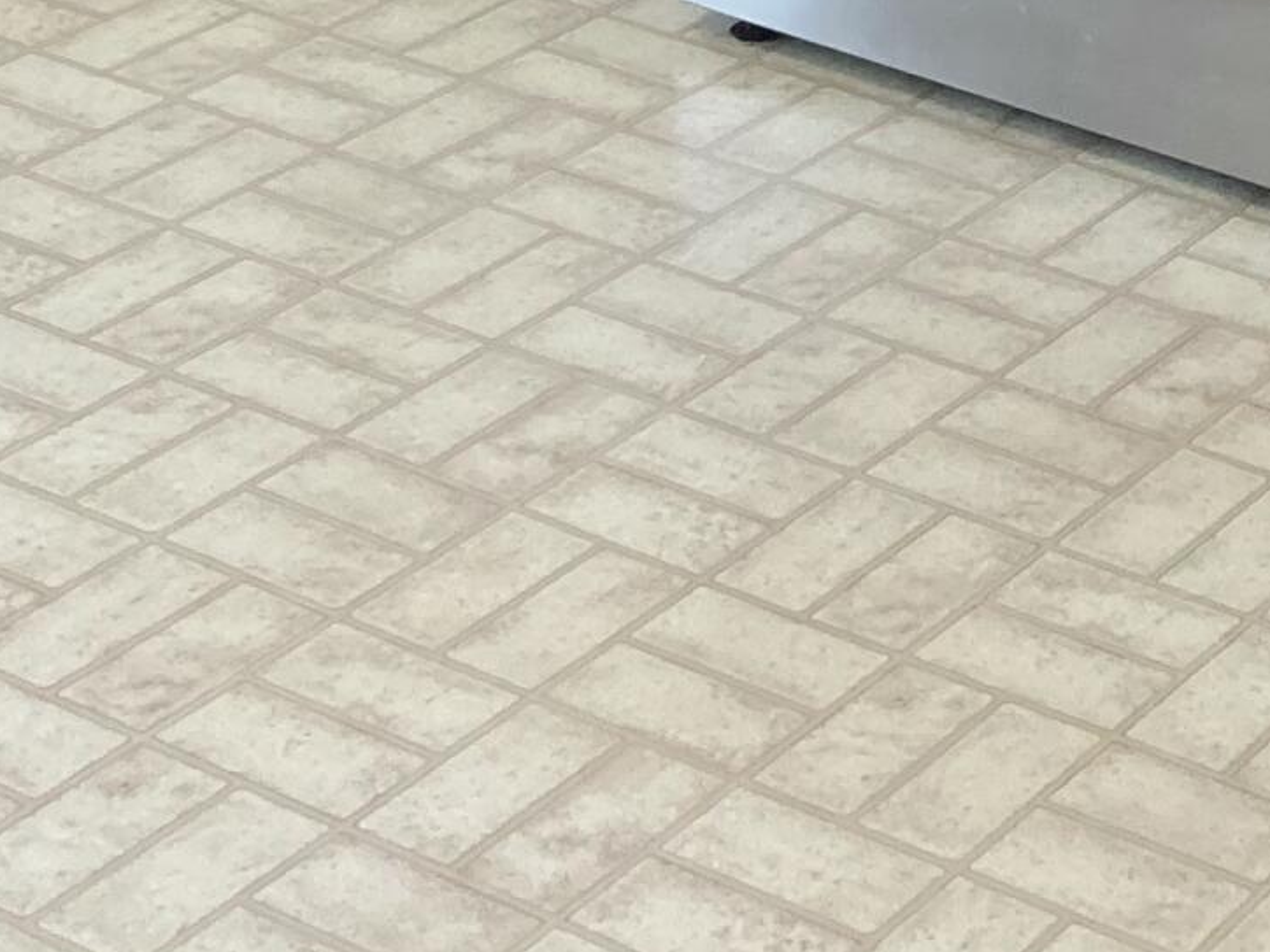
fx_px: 4256
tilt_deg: -8.7
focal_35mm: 116
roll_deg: -4.6
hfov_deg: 16.5
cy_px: -987
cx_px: 1388
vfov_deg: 11.4
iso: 80
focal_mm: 3.99
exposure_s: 1/120
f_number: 1.8
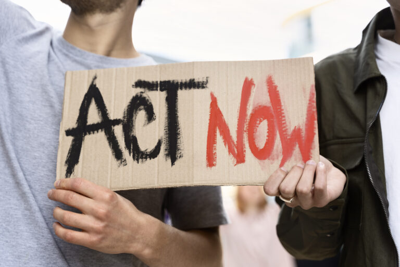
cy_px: 134
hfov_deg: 32.4
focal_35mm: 62
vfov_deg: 21.9
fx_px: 689
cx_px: 200
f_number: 2.8
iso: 400
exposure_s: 1/1000
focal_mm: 62
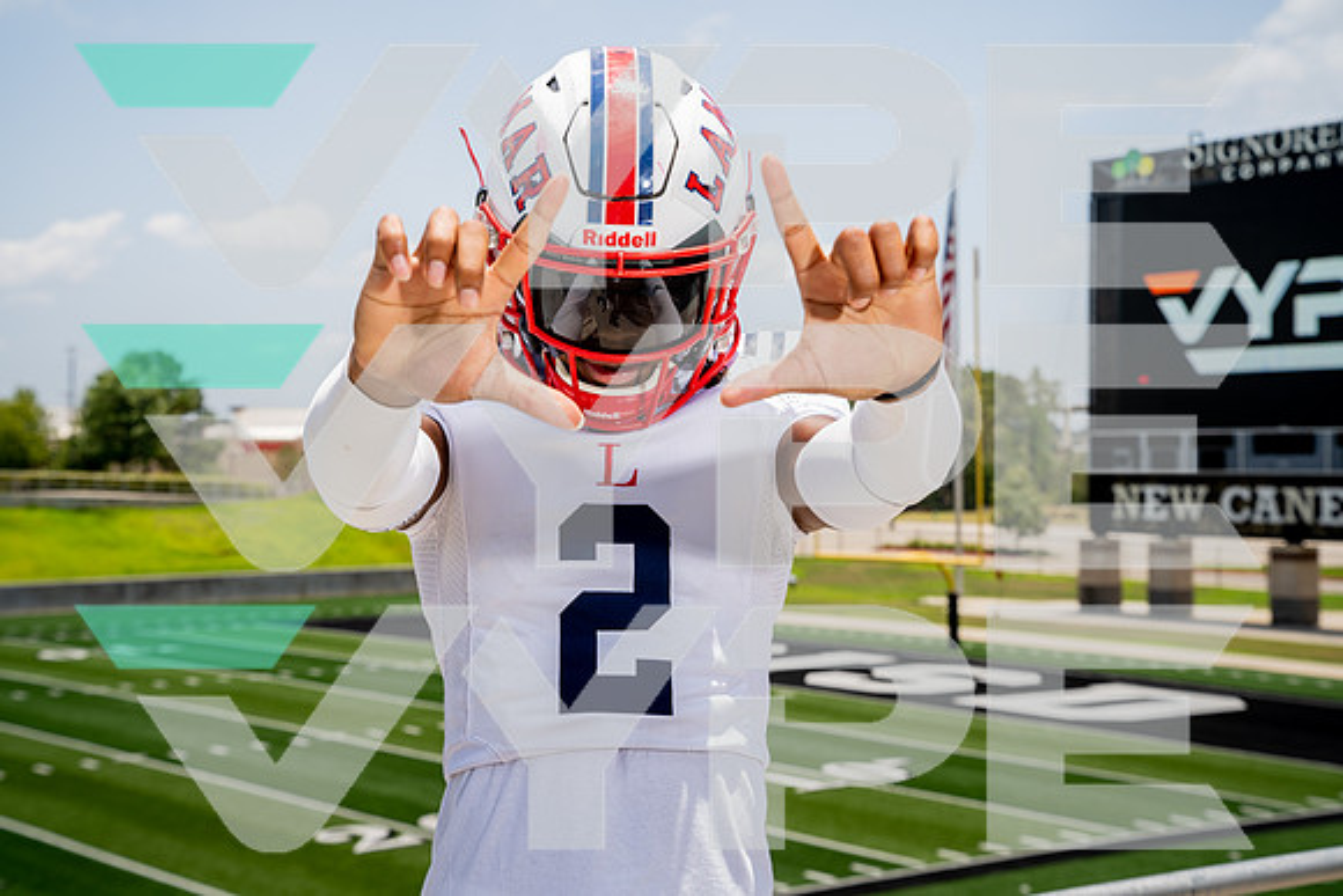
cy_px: 448
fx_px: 2164
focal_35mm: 58
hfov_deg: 34.5
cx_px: 672
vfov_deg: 23.4
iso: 100
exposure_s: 1/250
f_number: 7.1
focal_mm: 58
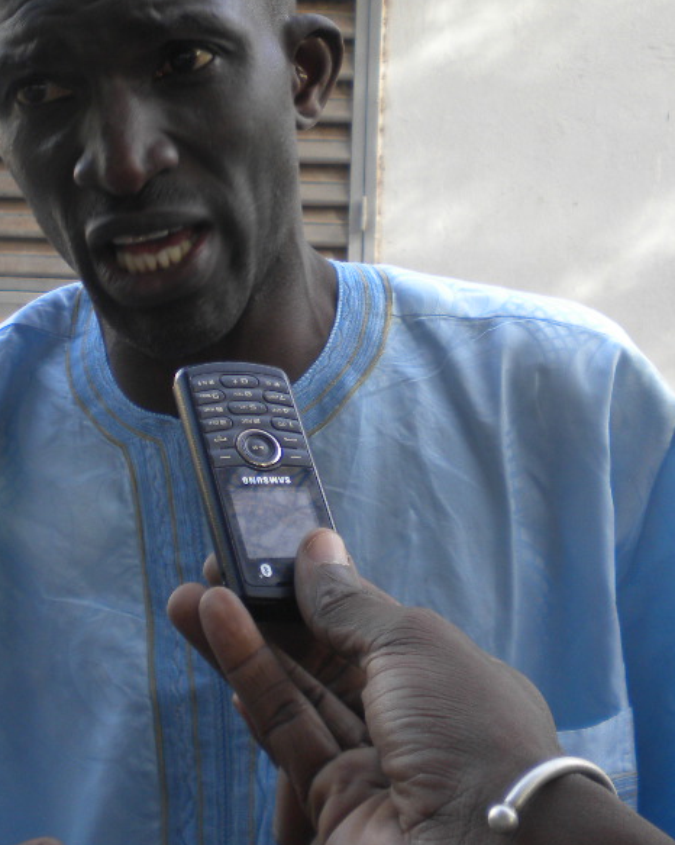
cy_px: 330
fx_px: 1499
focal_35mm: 60
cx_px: 246
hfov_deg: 25.3
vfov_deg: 31.4
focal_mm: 6.3
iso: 80
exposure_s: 1/79
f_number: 3.1
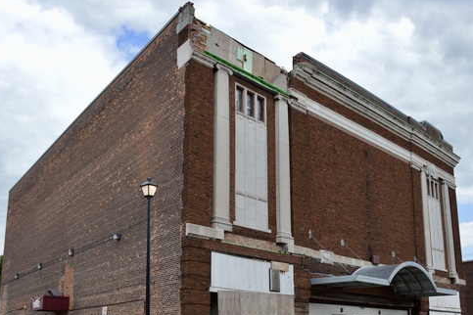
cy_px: 189
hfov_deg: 46.7
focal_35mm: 42
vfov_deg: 32.0
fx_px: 547
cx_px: 225
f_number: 7.1
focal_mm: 21
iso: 100
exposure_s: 1/200
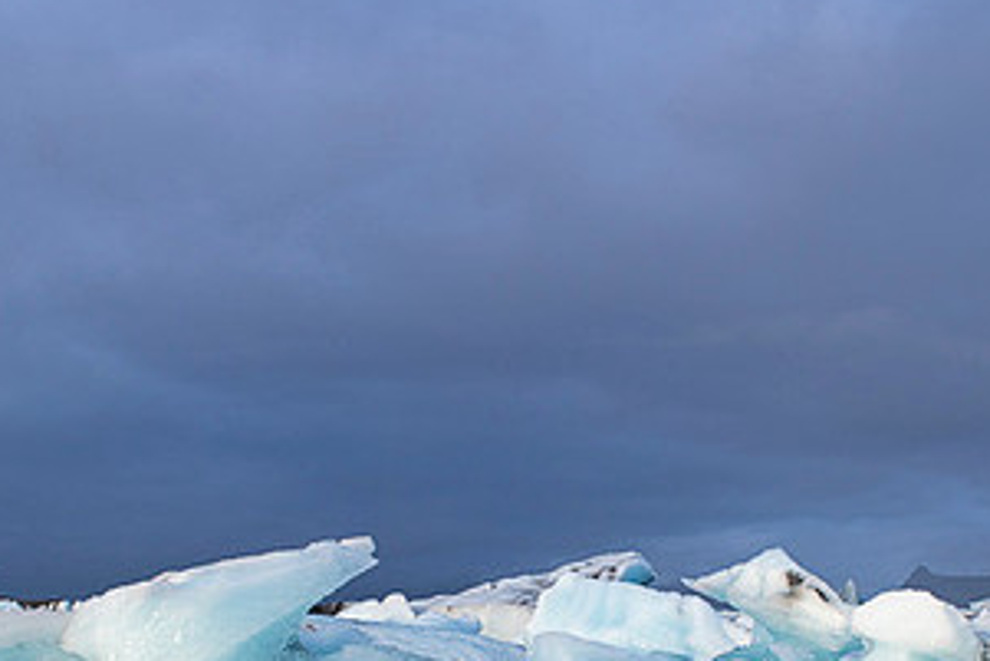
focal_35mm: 52
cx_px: 490
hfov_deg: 38.2
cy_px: 566
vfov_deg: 25.4
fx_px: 1431
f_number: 16
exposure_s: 1/60
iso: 250
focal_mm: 27
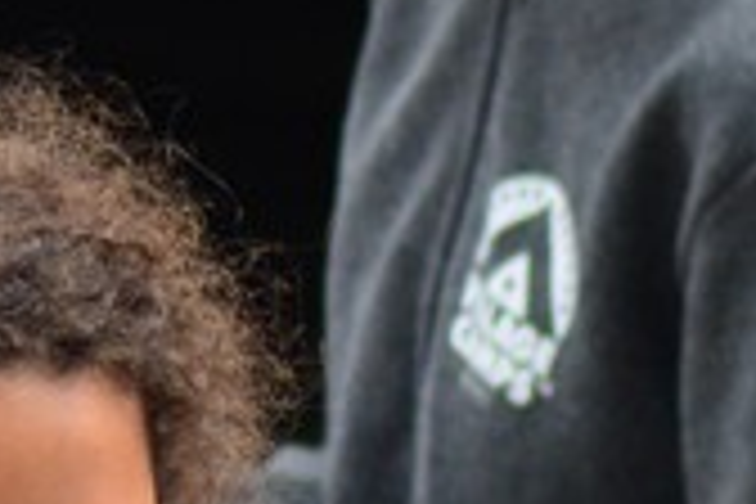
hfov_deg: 1.3
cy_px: 997
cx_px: -230
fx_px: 34458
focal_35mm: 1641
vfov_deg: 0.8
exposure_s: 1/640
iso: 400
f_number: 4.5
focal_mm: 180
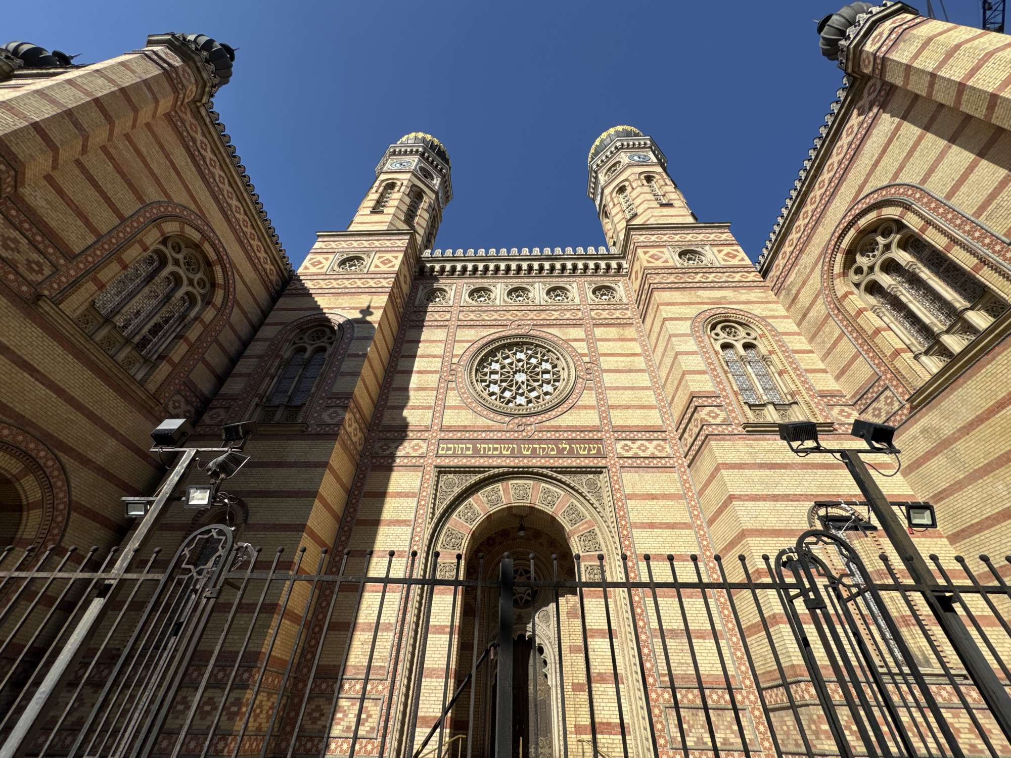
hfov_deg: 102.1
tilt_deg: +41.5
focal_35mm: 14
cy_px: 379
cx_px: 506
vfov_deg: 85.7
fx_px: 409
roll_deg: -2.2
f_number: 2.2
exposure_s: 1/2674
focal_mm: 2.22
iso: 50
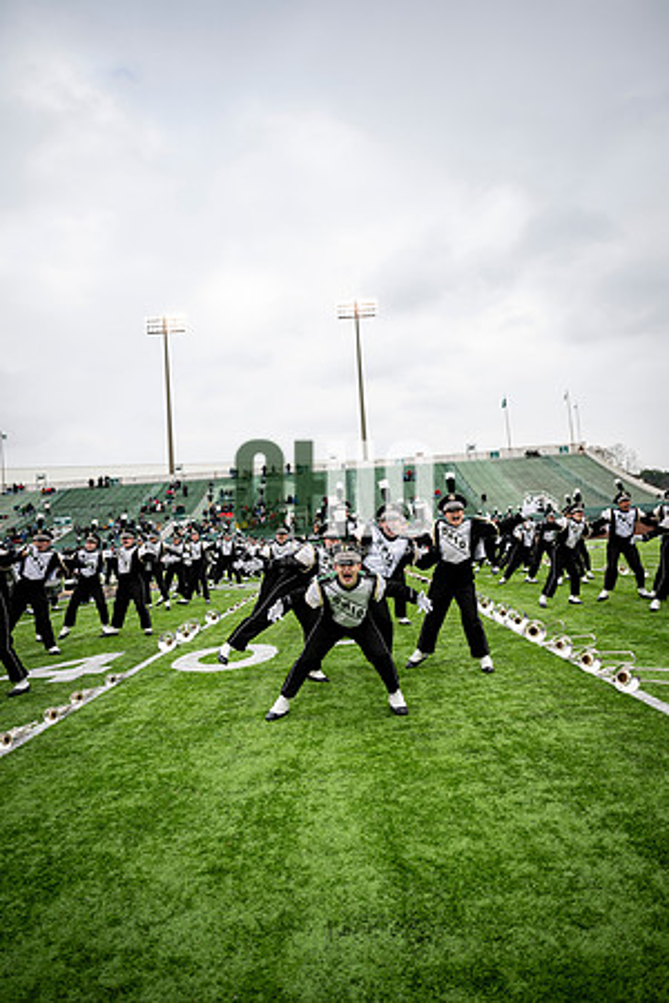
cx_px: 334
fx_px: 669
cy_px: 502
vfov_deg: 73.7
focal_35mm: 24
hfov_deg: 53.1
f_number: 2.8
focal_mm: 24
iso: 100
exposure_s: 1/500
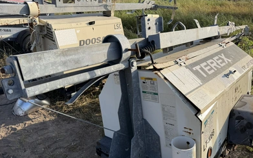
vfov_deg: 47.5
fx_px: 179
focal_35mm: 26
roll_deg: -5.7
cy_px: 92
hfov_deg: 70.4
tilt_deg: -31.1
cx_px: 127
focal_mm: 6.76
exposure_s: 1/3425
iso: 80
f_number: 1.78
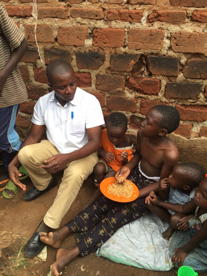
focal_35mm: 29
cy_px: 138
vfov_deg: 61.7
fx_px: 231
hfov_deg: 48.2
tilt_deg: -32.6
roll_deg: -0.3
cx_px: 104
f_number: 2.2
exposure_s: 1/282
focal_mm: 4.15
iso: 32
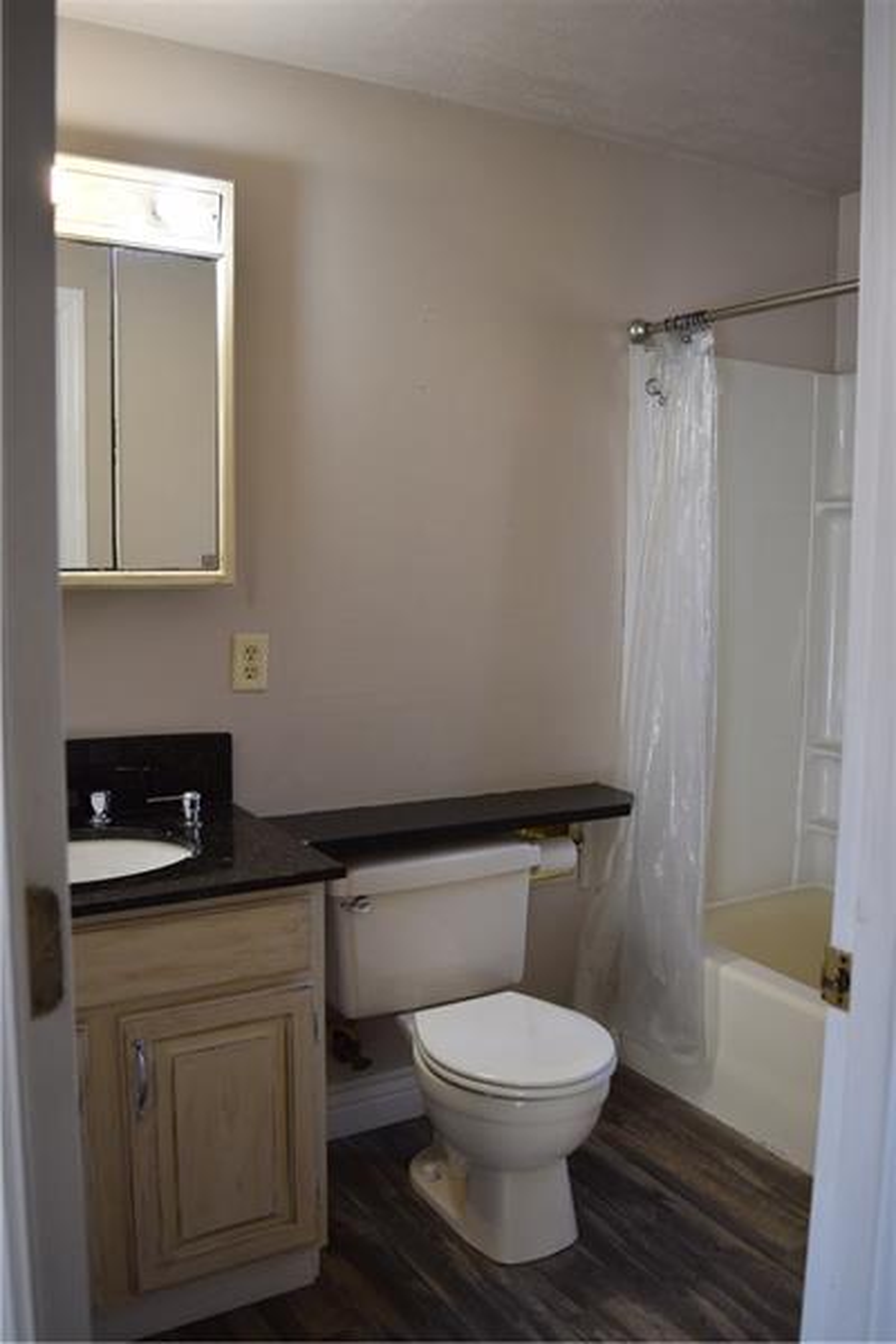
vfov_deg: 61.9
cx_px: 448
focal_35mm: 30
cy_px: 672
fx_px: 1120
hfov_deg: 43.6
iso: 400
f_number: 4
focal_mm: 20
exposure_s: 1/60
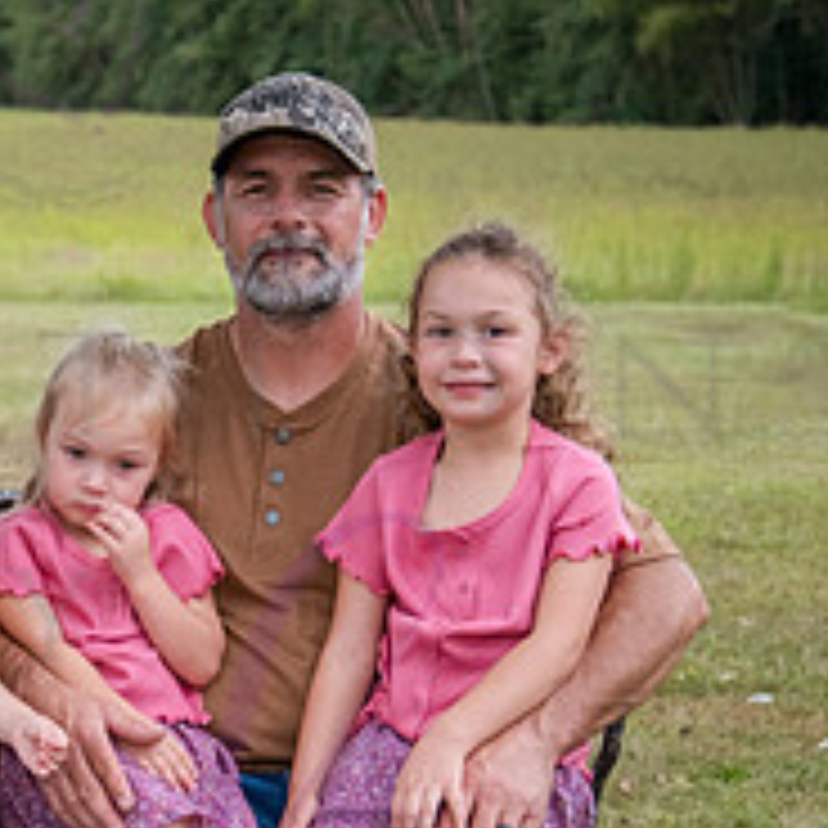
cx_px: 76
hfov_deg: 14.0
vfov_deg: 14.1
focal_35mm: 123
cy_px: 605
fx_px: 3329
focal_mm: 46
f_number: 4.2
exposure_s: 1/640
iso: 400
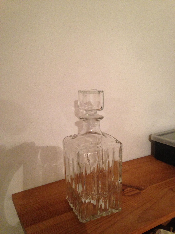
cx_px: 88
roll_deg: +0.0
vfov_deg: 55.4
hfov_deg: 42.9
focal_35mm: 33
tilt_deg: -7.2
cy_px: 117
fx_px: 222
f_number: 2.4
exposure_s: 1/20
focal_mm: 4.12
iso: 320
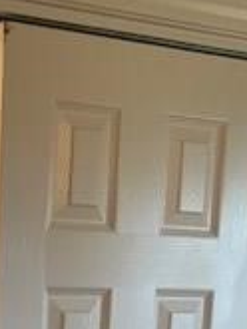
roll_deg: -0.2
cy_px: 508
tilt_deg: -9.0
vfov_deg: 17.3
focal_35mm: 101
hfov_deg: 13.9
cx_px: -102
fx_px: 960
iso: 125
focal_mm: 4.25
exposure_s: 1/60
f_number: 1.8
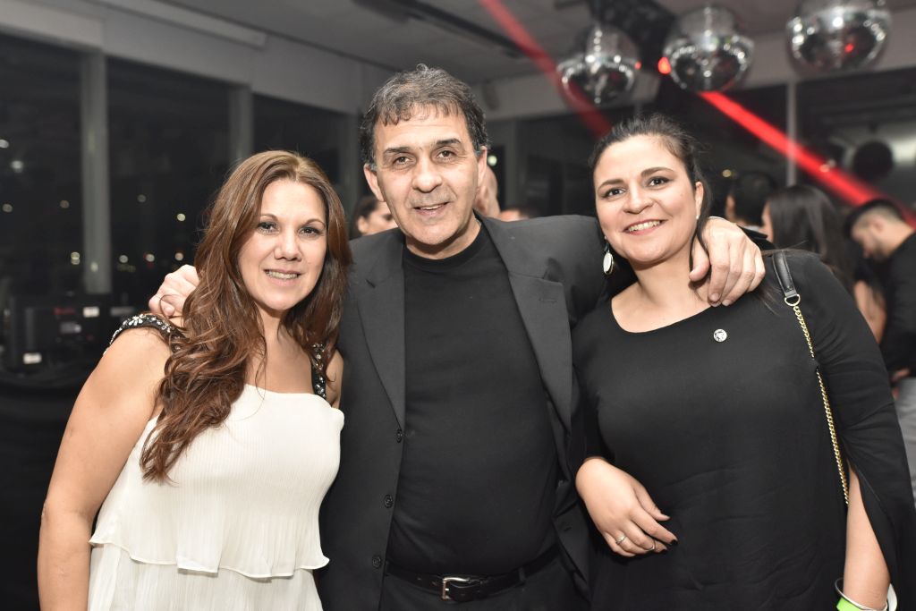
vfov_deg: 43.6
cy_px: 306
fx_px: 763
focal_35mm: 30
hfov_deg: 61.9
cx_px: 458
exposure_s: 1/160
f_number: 2.5
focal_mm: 20
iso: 1000
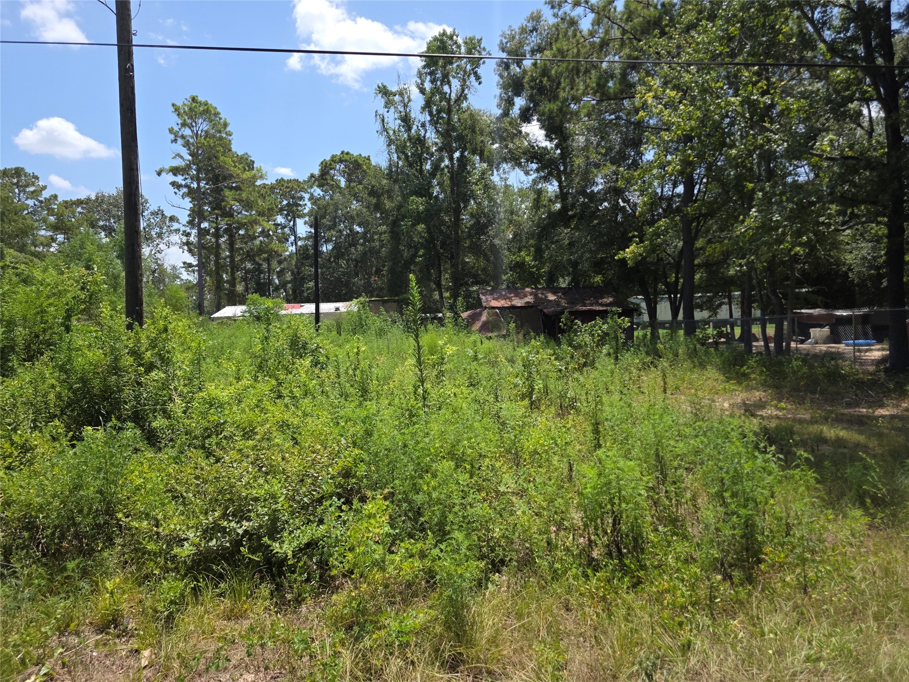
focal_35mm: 23
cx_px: 454
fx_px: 604
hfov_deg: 73.9
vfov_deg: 58.9
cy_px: 341
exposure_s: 1/3891
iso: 80
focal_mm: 6.3
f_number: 1.7
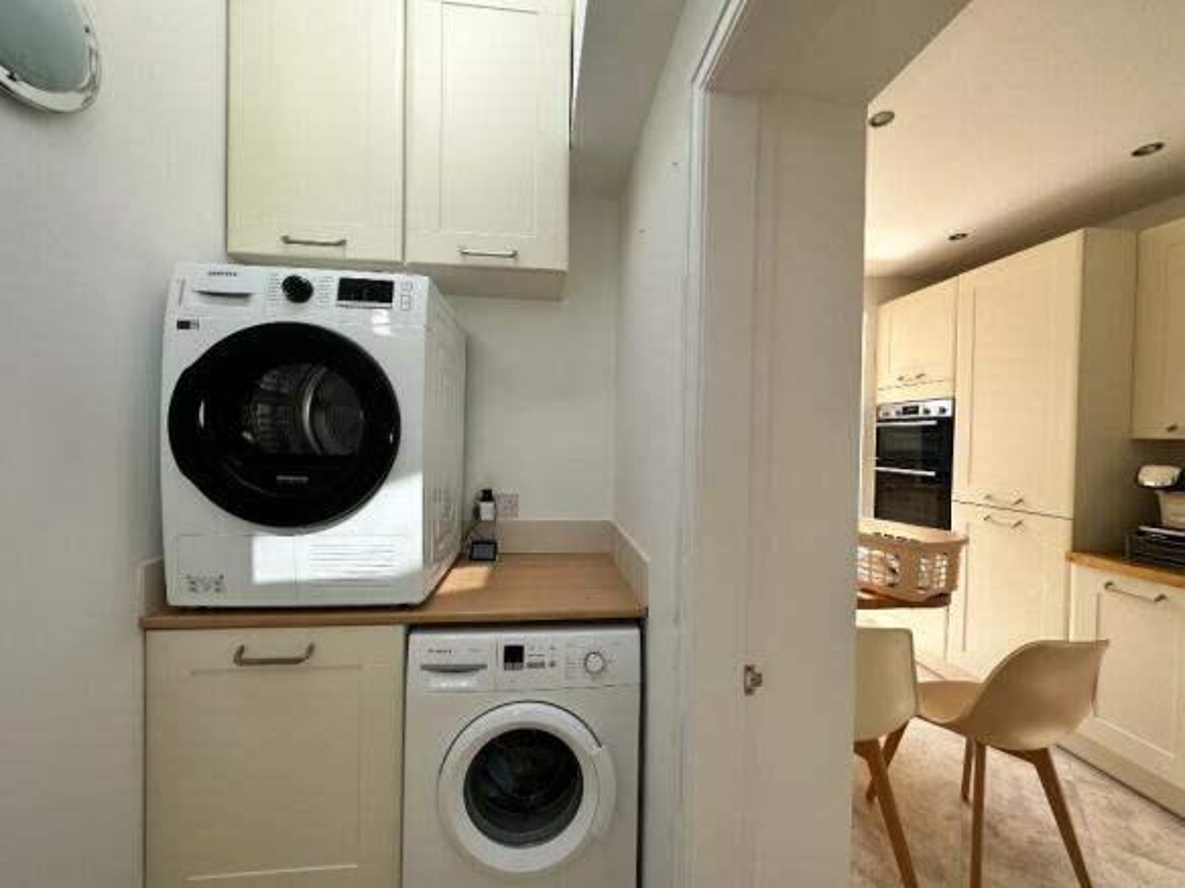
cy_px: 444
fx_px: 479
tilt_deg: -1.7
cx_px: 592
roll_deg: -1.7
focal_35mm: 14
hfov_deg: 102.1
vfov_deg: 85.7
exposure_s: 1/264
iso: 40
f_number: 2.2
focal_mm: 2.22
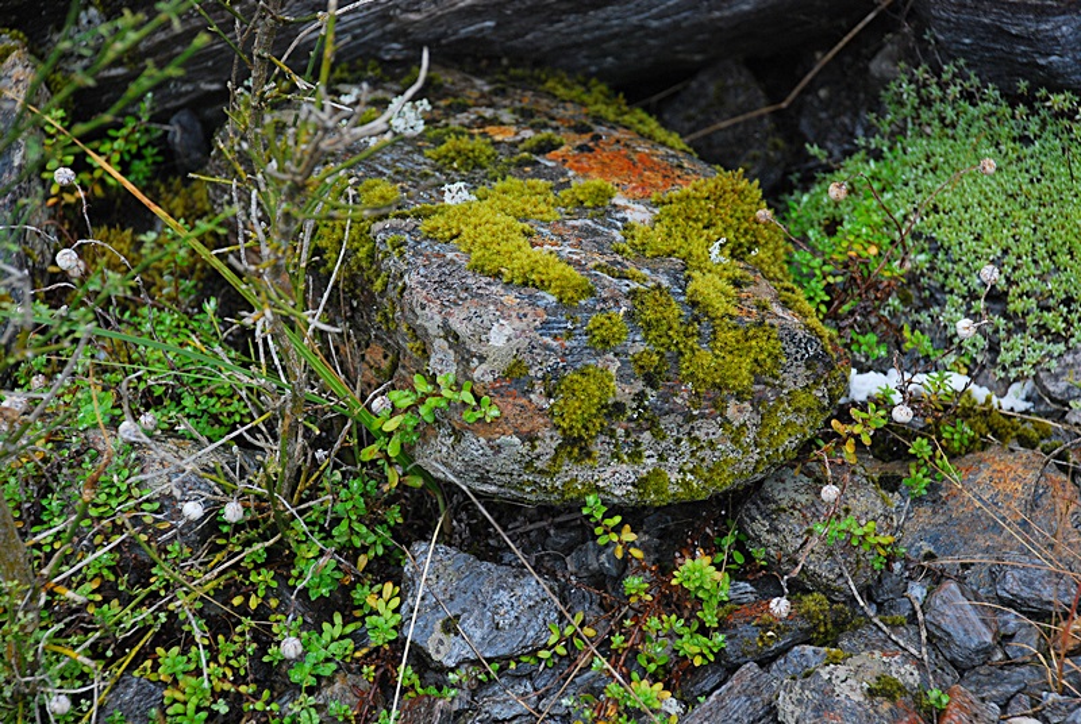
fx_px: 3834
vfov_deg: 10.8
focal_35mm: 128
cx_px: 540
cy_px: 362
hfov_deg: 16.0
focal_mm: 85
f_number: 5.6
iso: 400
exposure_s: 1/400
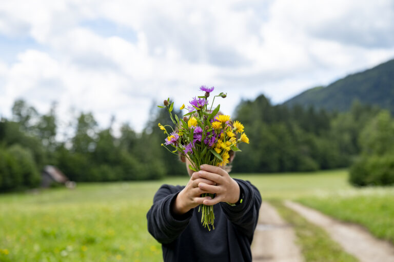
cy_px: 131
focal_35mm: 70
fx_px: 766
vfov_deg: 19.4
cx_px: 197
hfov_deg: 28.9
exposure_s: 1/640
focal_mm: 70
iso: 100
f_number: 4.5
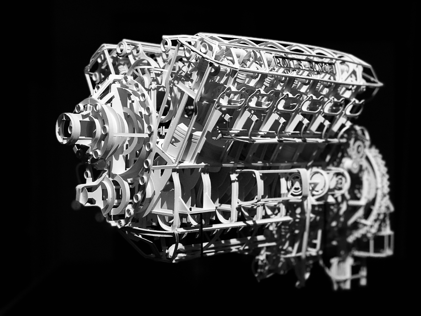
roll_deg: +0.8
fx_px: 693
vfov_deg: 25.7
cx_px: 210
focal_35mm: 57
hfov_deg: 33.8
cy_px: 158
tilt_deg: -1.1
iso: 320
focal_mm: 6.6
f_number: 2.8
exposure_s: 1/50
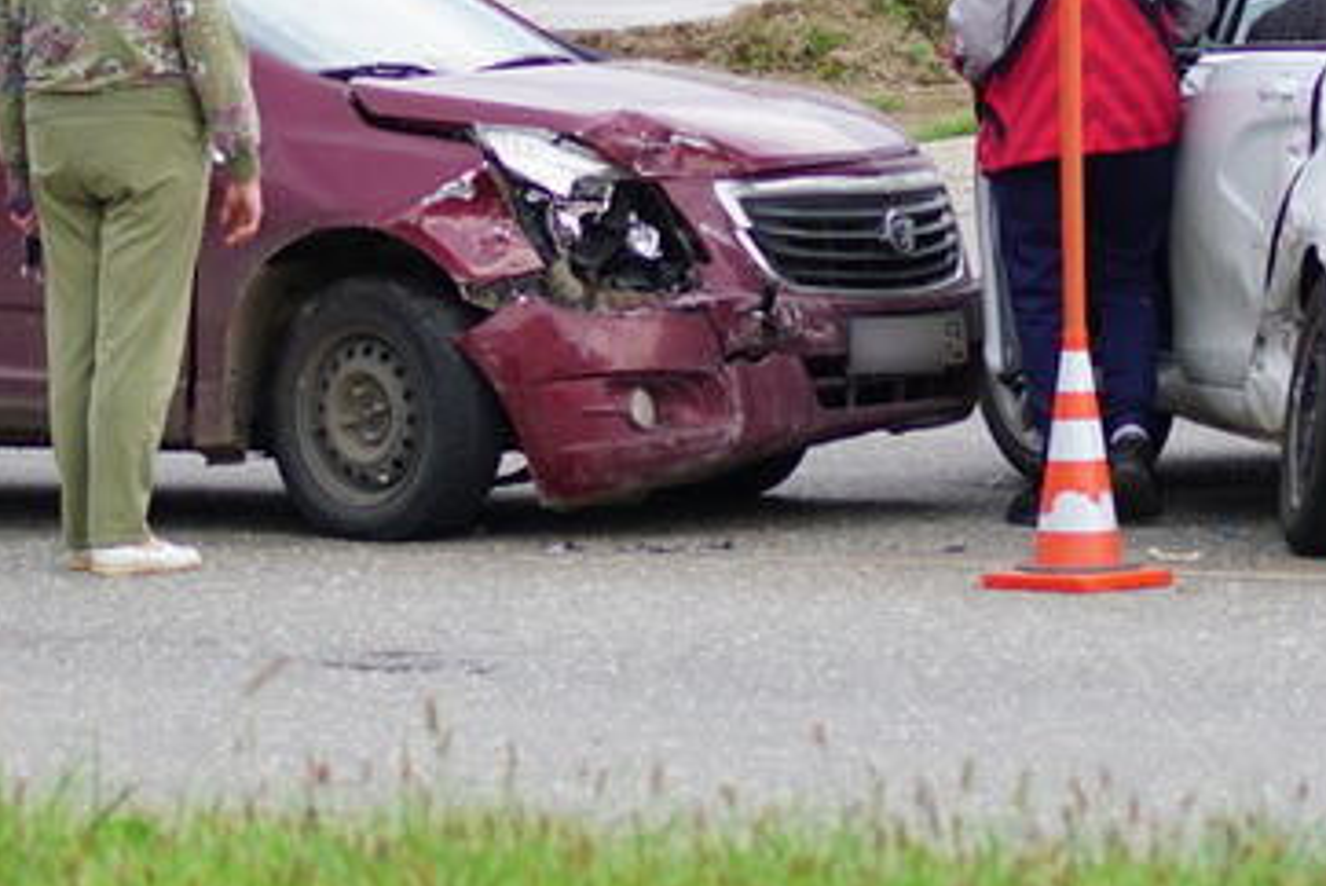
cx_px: 729
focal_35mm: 360
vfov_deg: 3.8
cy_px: 5
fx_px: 13285
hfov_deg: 5.7
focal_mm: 85
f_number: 4.5
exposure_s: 1/100
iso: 500
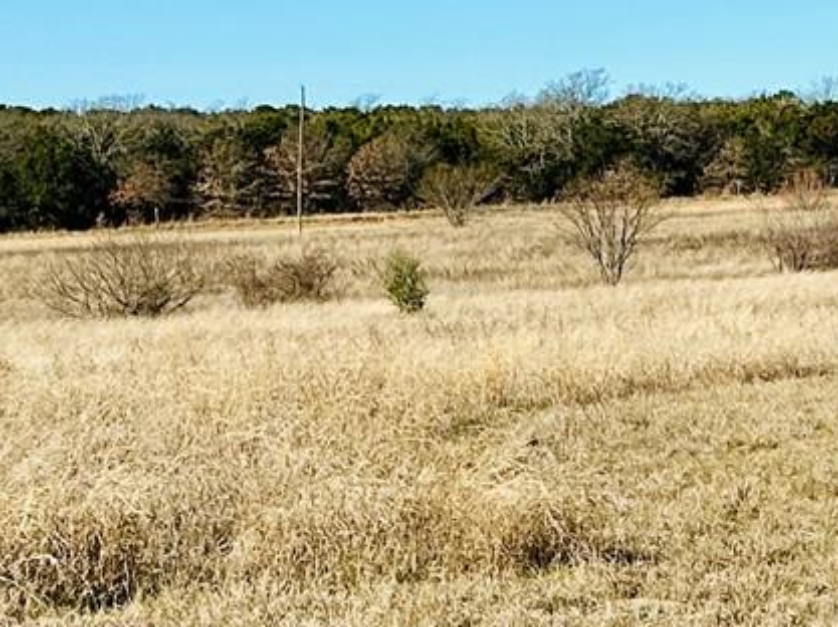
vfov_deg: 12.3
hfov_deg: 15.3
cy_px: -48
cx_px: 1282
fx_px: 2854
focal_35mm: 118
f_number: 1.78
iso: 80
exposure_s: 1/5000
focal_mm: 6.86
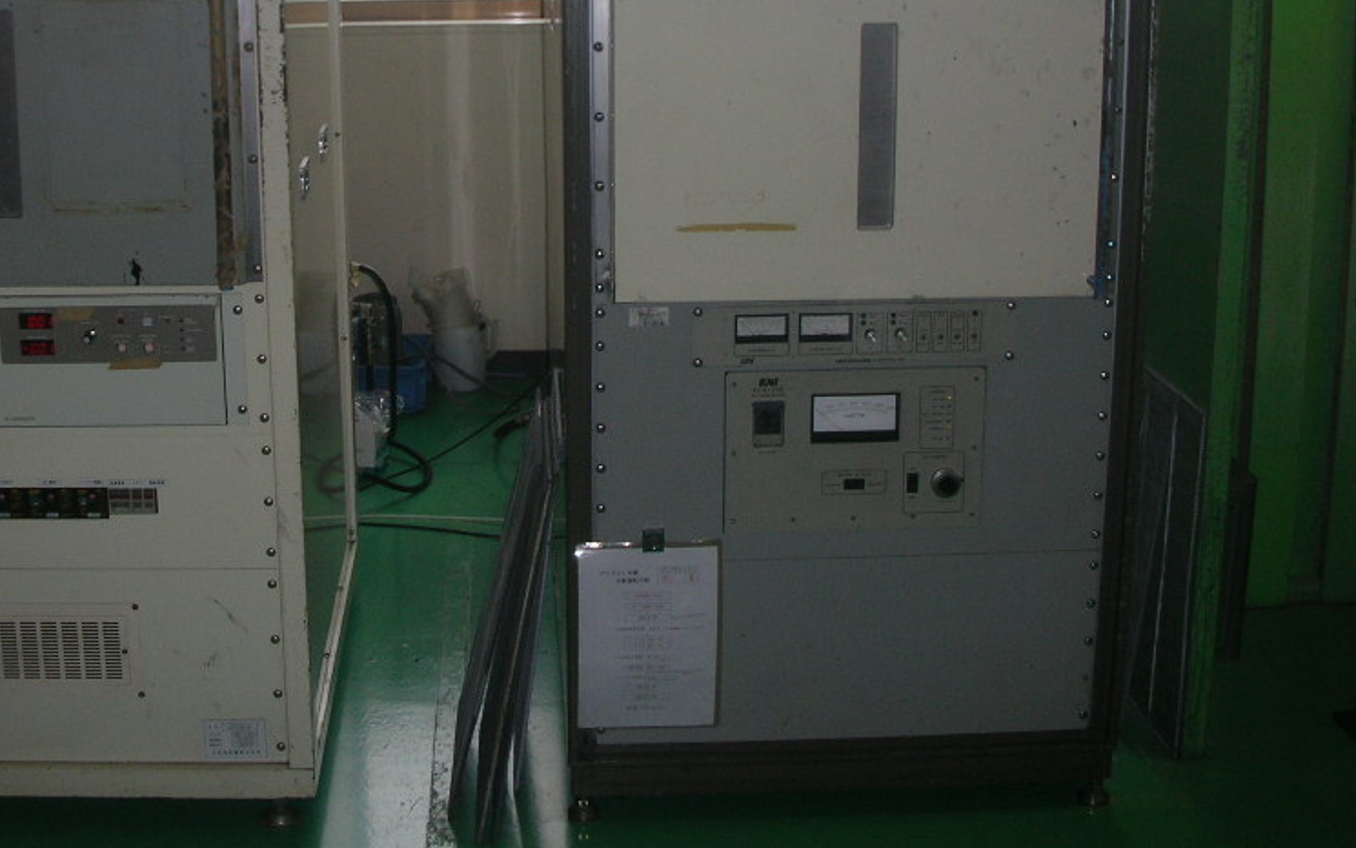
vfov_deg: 25.1
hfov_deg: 39.0
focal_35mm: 51
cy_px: 222
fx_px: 1885
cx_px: 428
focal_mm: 5.8
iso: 50
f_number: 3
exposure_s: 1/60.1
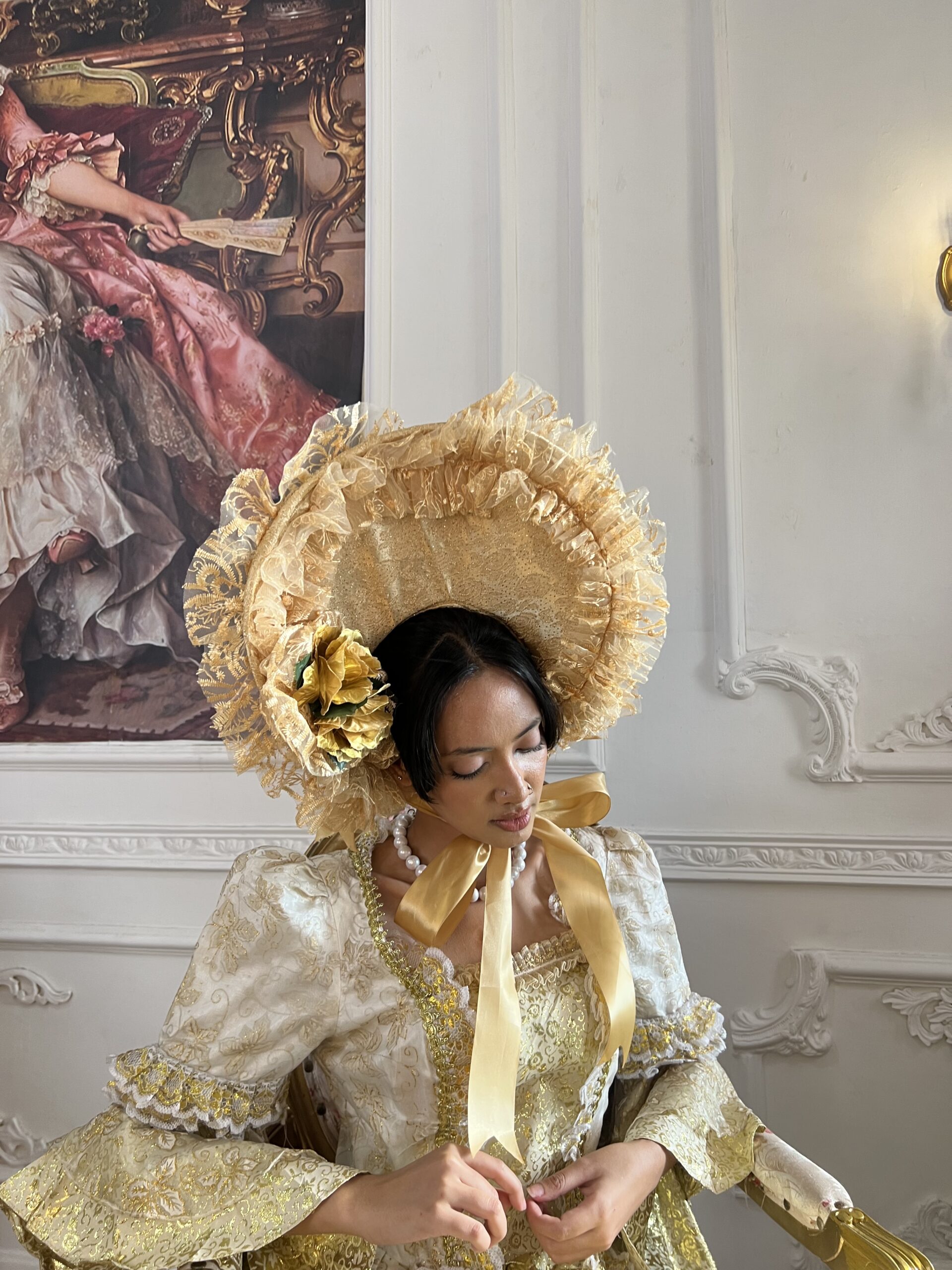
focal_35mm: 26
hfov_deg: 53.1
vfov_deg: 67.3
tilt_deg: +6.5
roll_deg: +1.4
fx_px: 953
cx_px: 476
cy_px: 635
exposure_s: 1/50
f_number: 1.5
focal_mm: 5.7
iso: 64
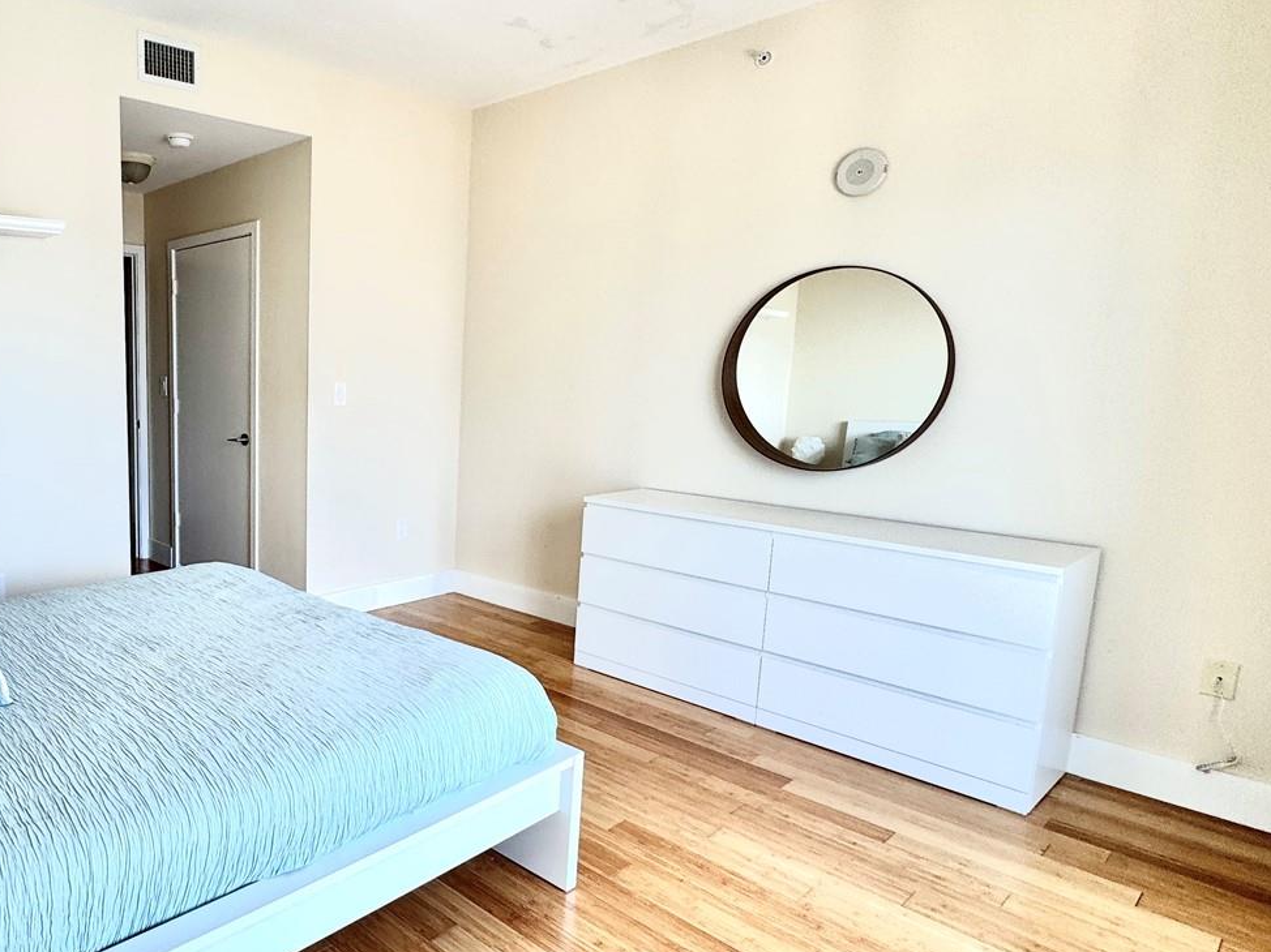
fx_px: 844
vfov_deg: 58.8
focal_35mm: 23
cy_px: 489
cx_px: 294
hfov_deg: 68.4
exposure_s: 1/99
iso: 50
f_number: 2.2
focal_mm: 2.22
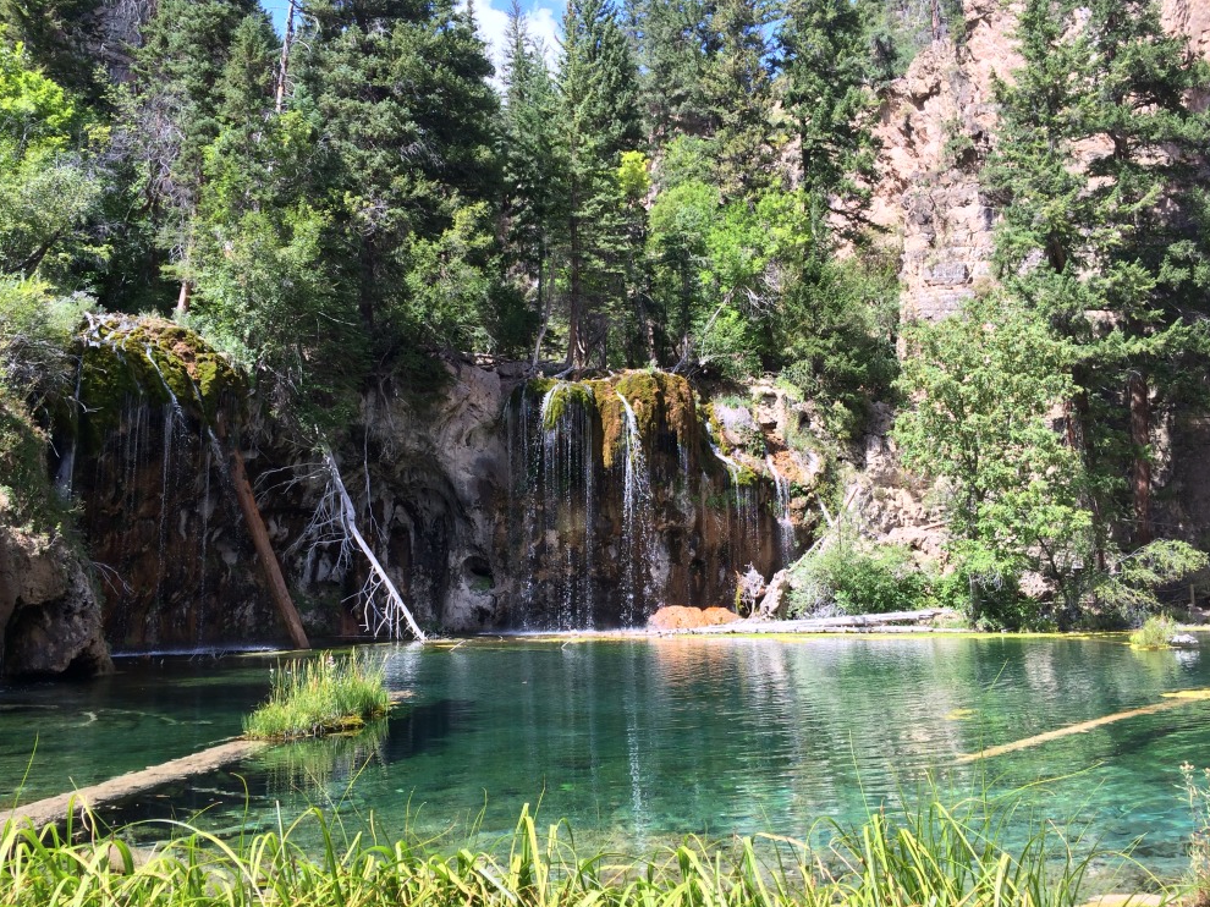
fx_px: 1048
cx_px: 587
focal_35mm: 30
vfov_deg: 46.8
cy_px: 442
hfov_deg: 60.0
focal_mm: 4.15
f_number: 2.2
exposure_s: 1/507
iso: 32
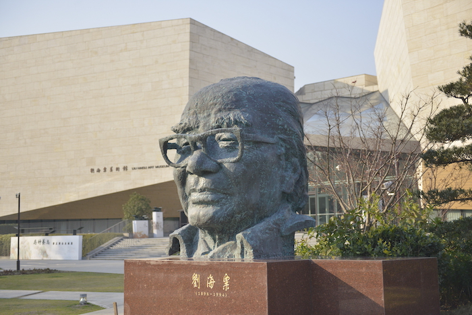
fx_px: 629
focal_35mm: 48
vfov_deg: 28.1
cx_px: 236
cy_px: 158
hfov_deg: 41.1
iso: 800
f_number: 2.8
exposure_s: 1/8000
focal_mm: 48
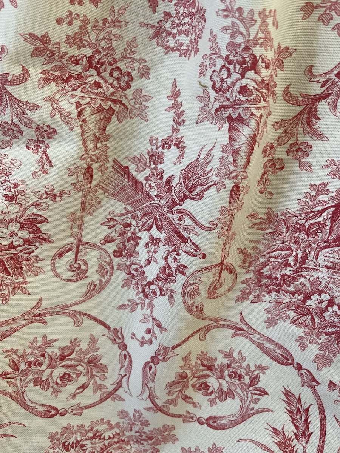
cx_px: 170
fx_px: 327
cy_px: 226
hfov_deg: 54.9
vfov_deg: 69.4
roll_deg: +4.0
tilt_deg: -36.4
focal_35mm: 25
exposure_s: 1/119
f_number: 1.6
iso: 125
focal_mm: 5.1
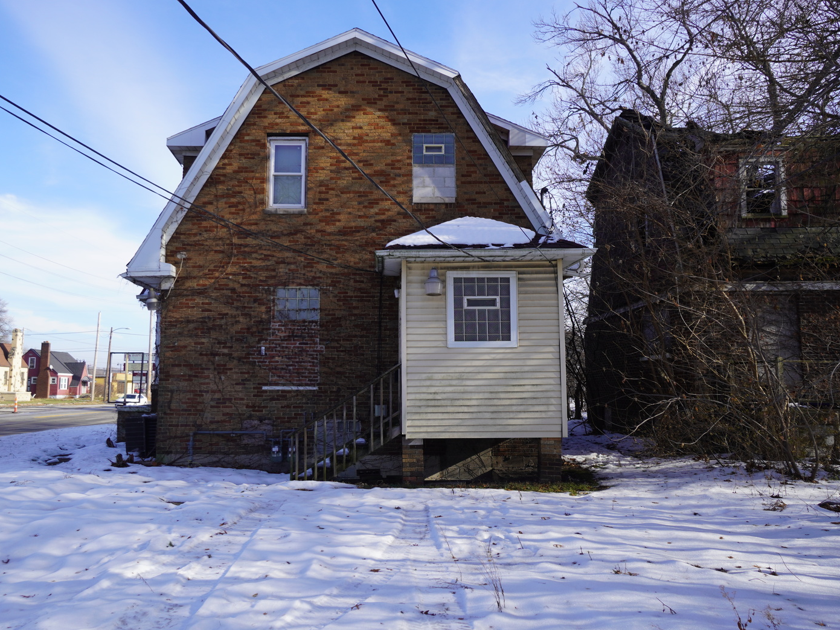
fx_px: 693
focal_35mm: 29
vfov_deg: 48.9
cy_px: 313
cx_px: 370
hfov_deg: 62.2
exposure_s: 1/320
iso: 100
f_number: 5
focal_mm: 17
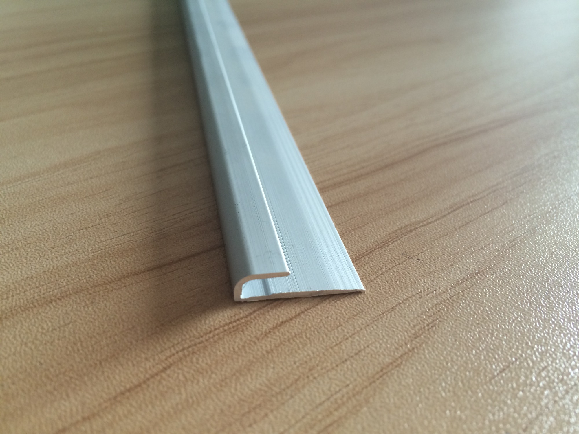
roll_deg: -3.3
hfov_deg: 61.7
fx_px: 485
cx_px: 290
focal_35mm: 29
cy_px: 217
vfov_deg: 48.2
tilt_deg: -34.9
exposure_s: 1/30
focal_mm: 4.15
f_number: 2.2
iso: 80
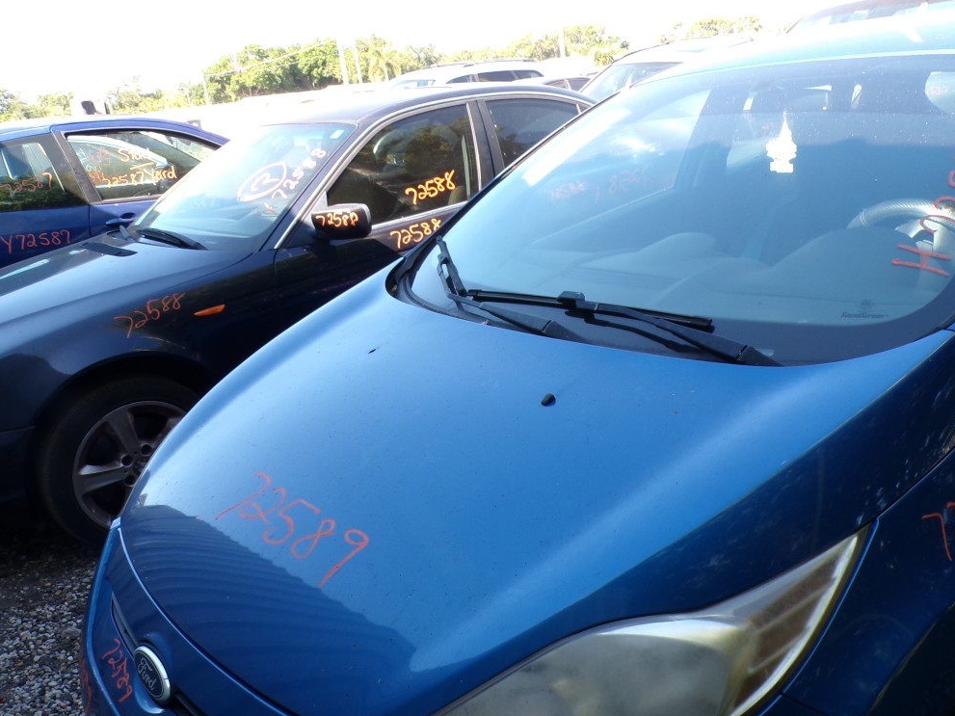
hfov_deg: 58.3
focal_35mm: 31
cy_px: 399
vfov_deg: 45.4
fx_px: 855
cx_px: 491
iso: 100
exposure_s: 1/75
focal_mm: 4.3
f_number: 4.4
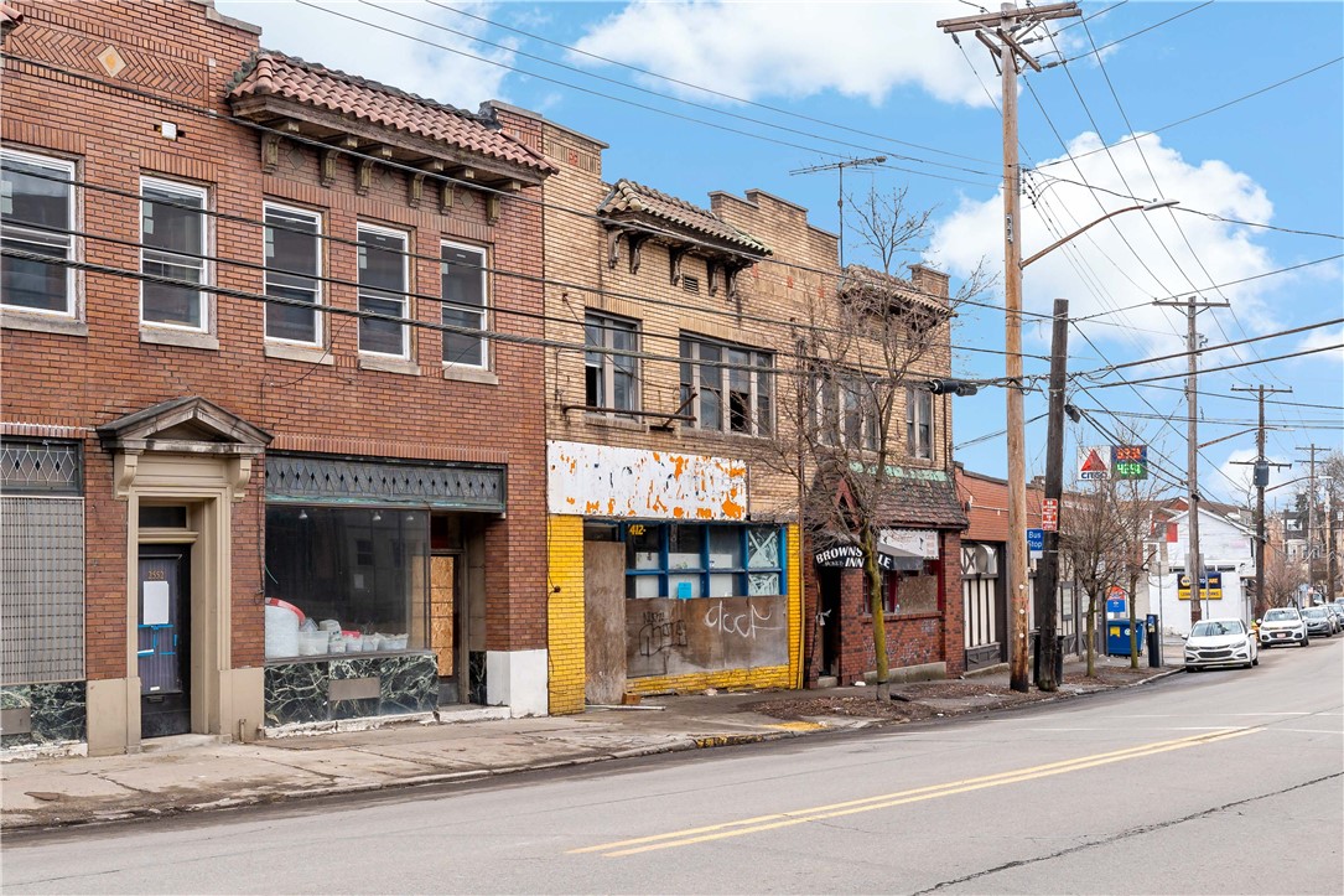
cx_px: 672
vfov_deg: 36.9
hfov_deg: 53.1
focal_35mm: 36
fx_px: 1344
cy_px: 448
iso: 200
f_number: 7.1
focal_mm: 24
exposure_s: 1/100
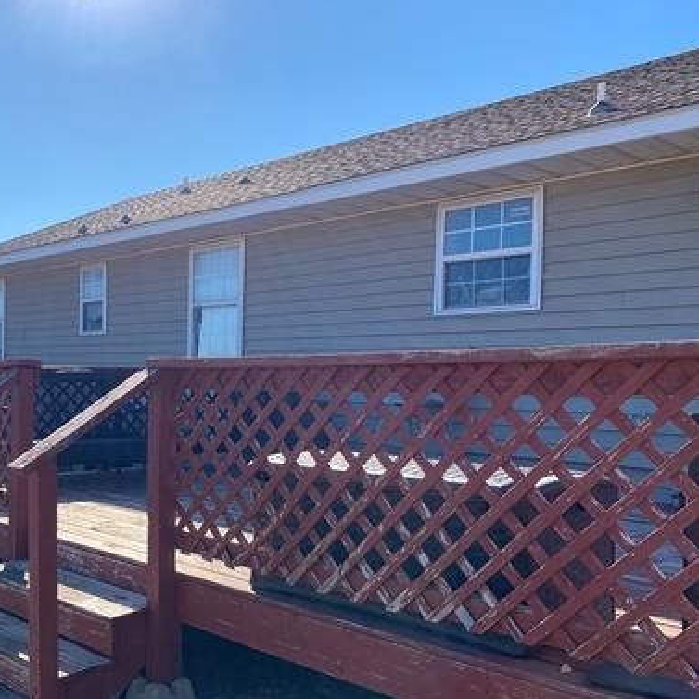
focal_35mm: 39
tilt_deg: -3.2
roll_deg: -1.2
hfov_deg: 41.3
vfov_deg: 42.7
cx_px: 159
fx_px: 891
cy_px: 410
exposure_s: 1/2755
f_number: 1.8
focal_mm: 4.25
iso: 32
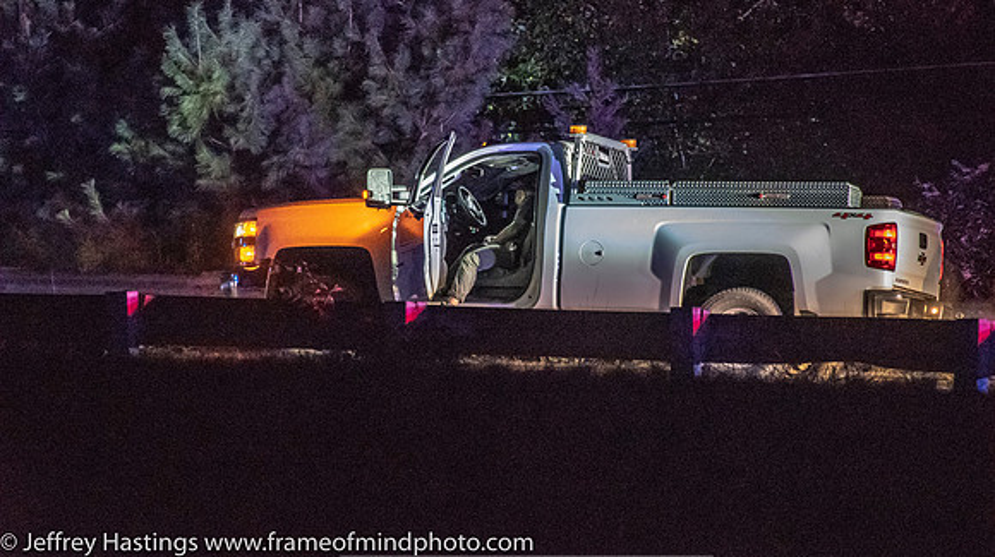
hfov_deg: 7.2
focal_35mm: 301
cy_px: 266
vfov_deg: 4.0
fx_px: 7933
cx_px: 498
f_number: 5.6
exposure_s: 1/60
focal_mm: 190
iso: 16000
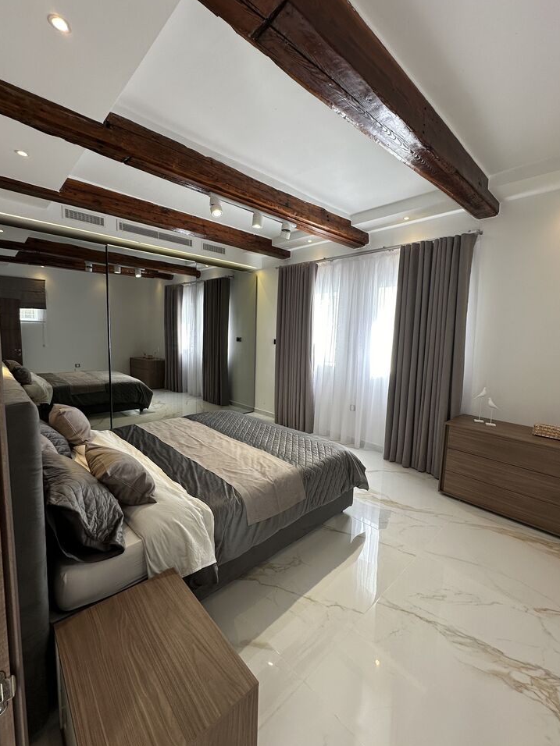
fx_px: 324
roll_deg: -1.7
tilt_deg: -5.0
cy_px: 368
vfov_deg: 98.2
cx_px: 297
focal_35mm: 15
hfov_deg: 81.7
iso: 50
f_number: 2.2
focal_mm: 2.22
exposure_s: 1/100
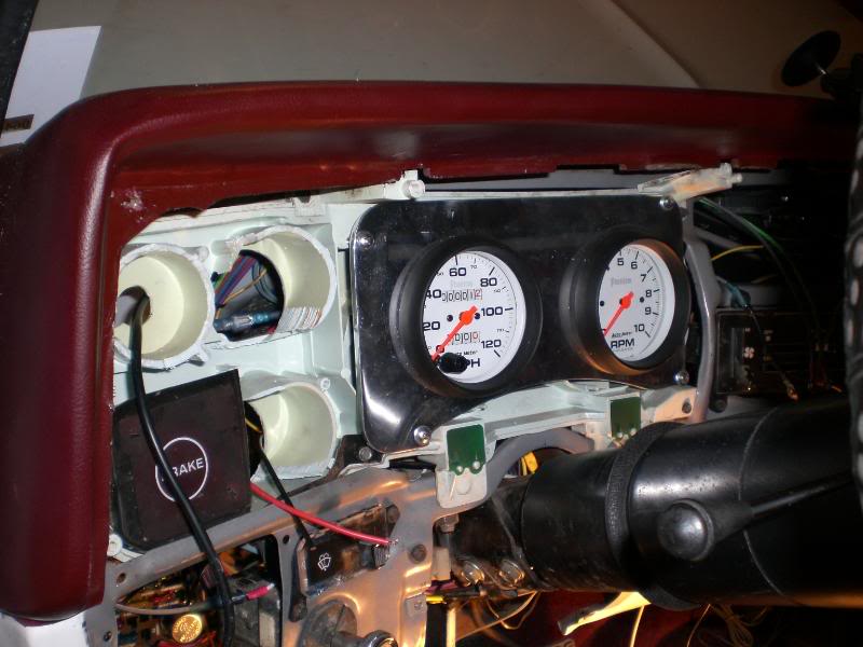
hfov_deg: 49.0
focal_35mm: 38
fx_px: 947
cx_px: 432
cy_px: 324
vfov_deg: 37.7
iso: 100
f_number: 3.1
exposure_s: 1/60
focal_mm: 6.3
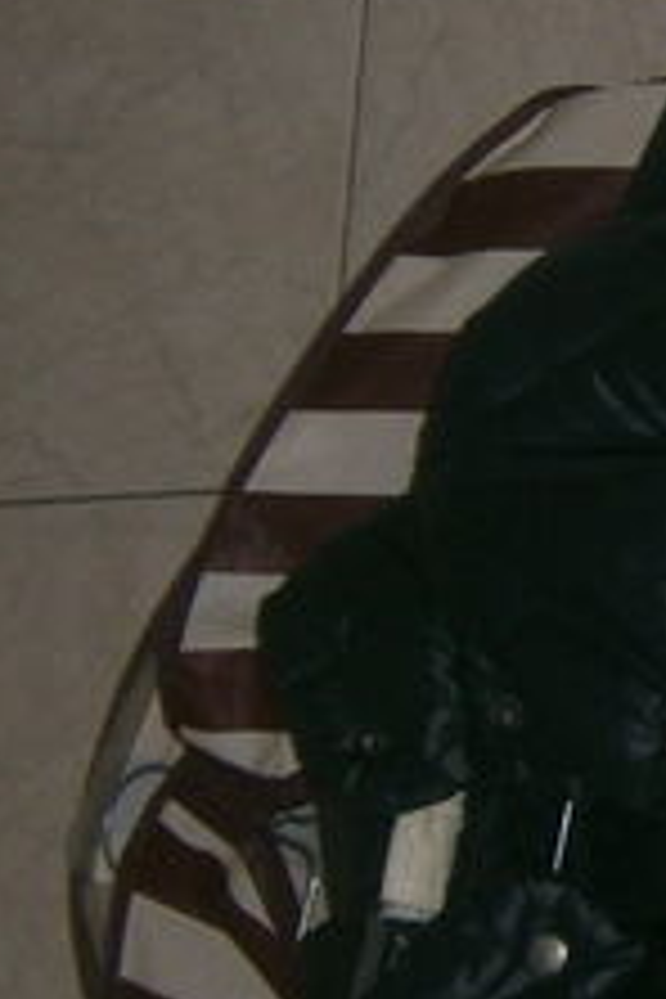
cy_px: 576
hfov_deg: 10.1
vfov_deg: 16.8
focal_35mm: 122
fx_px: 3385
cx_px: 1476
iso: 80
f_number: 2.8
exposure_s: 1/30
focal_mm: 4.7
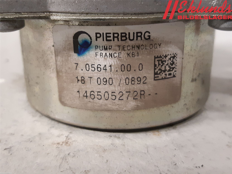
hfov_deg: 67.3
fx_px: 174
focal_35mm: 26
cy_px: 87
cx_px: 116
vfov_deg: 53.1
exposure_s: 1/33
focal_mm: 3.93
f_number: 1.7
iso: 250
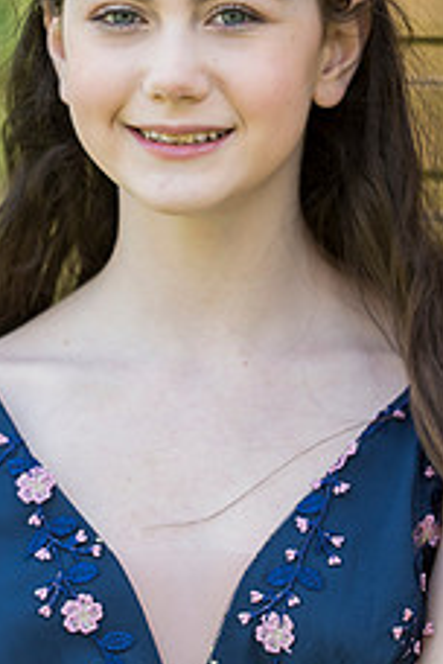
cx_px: 195
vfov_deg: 9.9
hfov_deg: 6.6
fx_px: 3821
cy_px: 178
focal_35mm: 207
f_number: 4
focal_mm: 105
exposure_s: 1/250
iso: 400
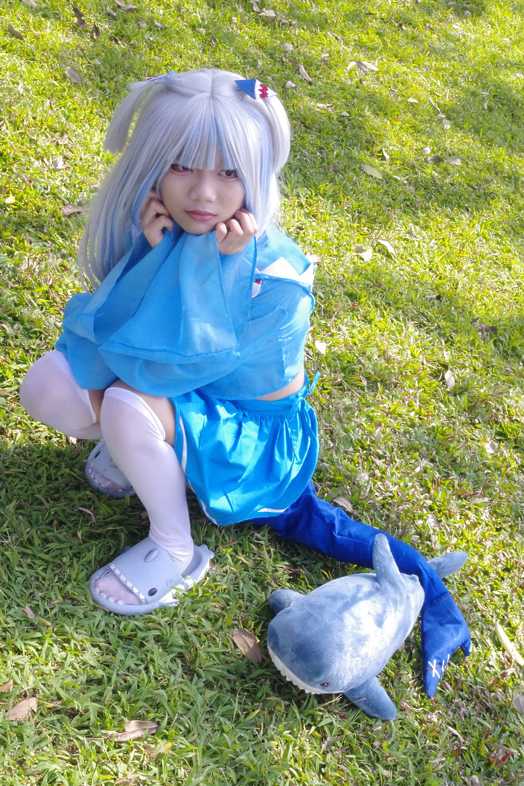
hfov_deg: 23.2
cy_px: 393
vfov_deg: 34.2
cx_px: 262
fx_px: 1277
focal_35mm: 58
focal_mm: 39
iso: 2000
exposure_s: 1/60
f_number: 4.5
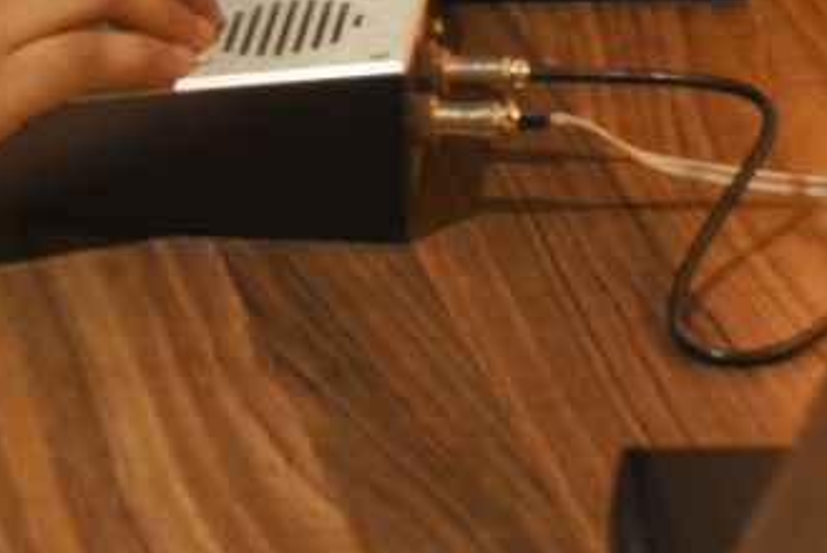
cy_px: -667
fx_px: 8162
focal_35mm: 355
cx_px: -64
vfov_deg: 3.8
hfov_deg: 5.8
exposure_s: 1/13
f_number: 8
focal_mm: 75
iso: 250
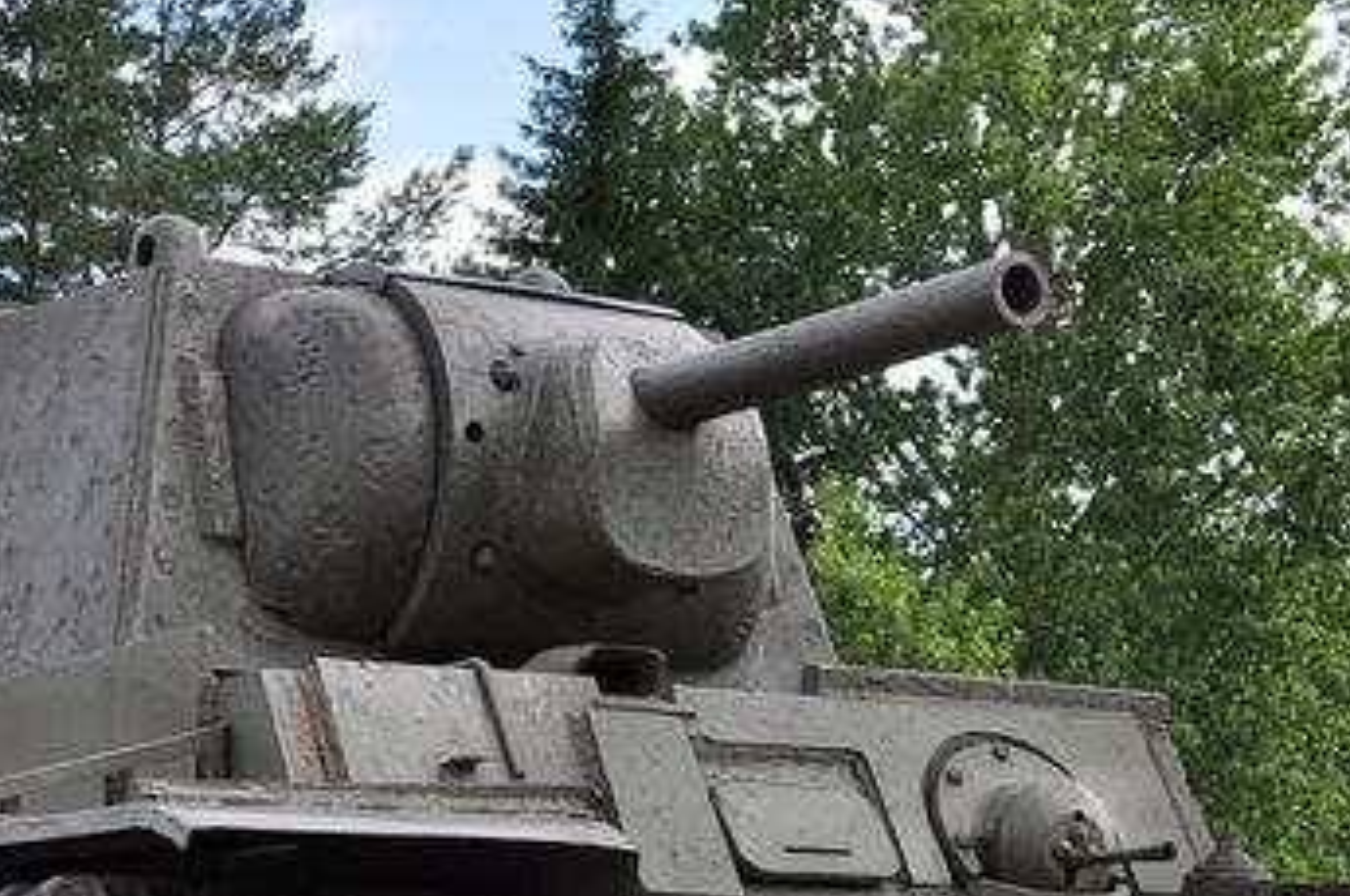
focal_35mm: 86
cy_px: 874
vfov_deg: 15.6
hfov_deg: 23.5
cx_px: 430
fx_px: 3220
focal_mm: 22
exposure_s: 1/500
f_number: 5.6
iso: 200
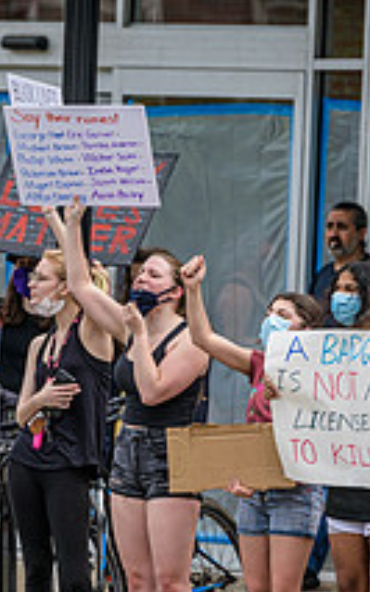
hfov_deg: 2.4
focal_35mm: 556
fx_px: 8977
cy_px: 360
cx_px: 150
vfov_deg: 3.8
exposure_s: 1/1000
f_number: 4.5
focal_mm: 200
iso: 200
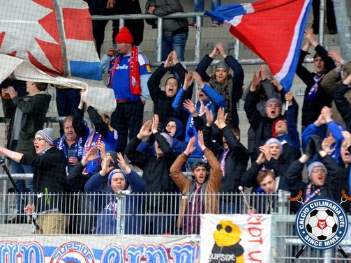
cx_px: 170
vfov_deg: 4.5
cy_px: 132
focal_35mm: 327
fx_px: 3315
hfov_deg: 6.1
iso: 1600
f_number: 4
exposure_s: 1/1000
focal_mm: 200
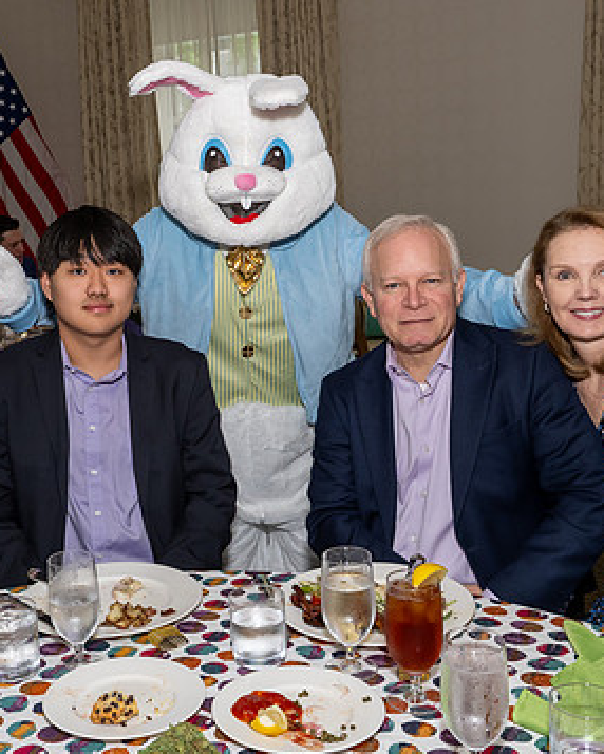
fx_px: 960
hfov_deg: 34.3
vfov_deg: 42.9
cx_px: 163
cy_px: 356
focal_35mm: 43
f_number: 8
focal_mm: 17
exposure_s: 1/250
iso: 500
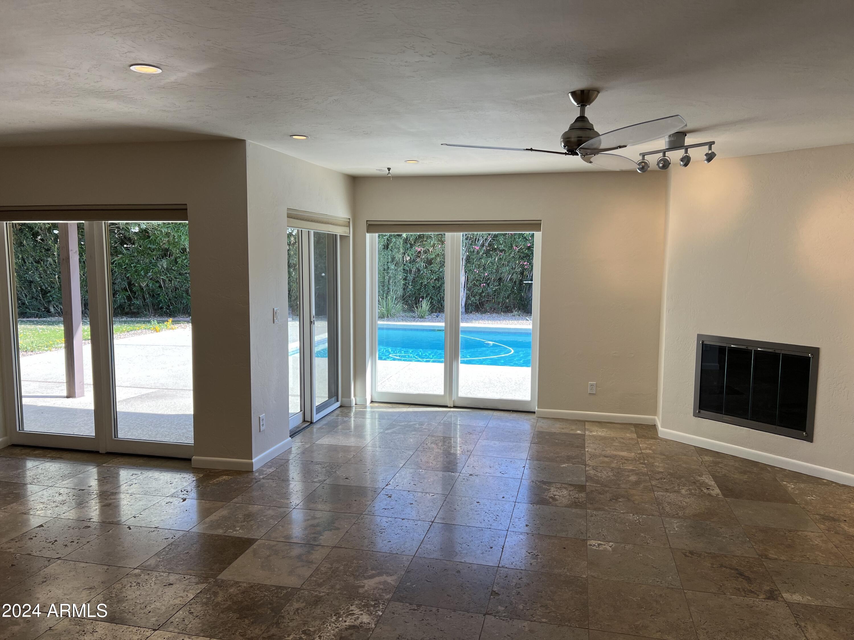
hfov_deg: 67.3
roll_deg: -0.6
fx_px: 641
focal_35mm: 26
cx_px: 427
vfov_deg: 53.1
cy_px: 320
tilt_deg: -6.5
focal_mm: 5.7
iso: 40
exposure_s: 1/209
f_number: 1.5
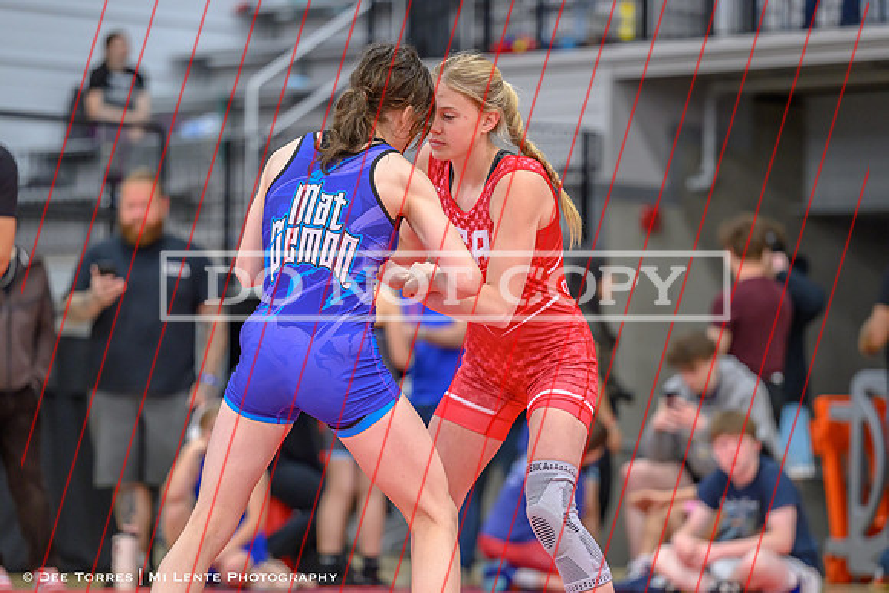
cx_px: 446
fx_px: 4026
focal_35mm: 163
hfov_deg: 12.6
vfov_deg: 8.4
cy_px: 325
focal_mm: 135
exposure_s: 1/640
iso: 2800
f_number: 2.8
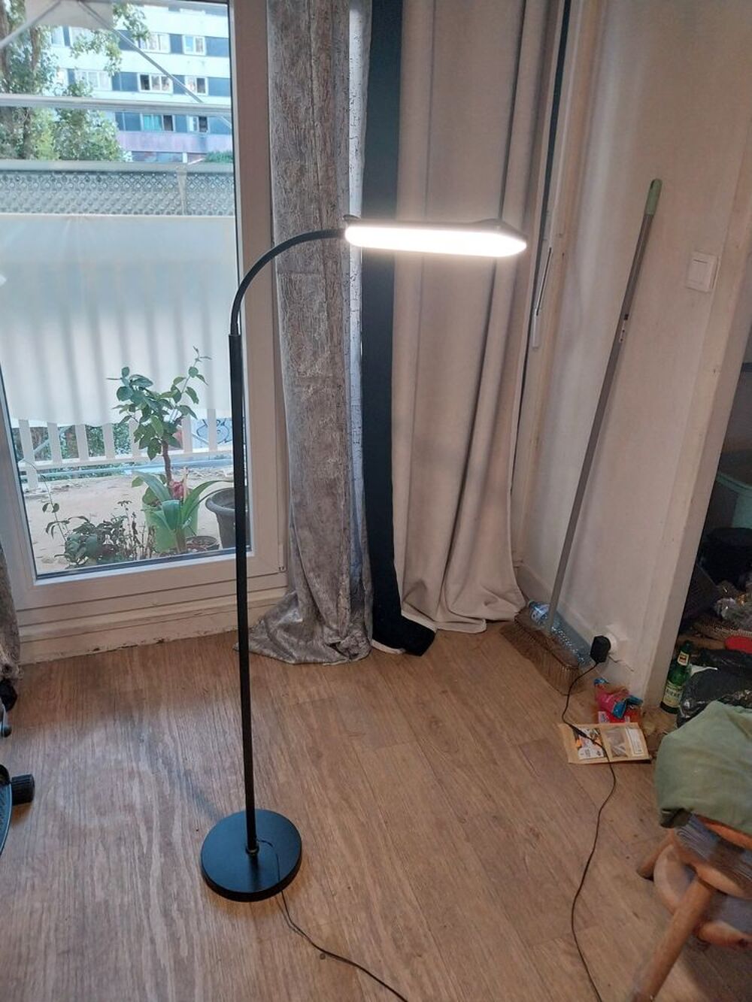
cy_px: 501
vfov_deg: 67.3
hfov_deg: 53.1
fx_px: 753
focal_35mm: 26
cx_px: 376
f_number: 1.8
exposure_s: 1/50
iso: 200
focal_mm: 4
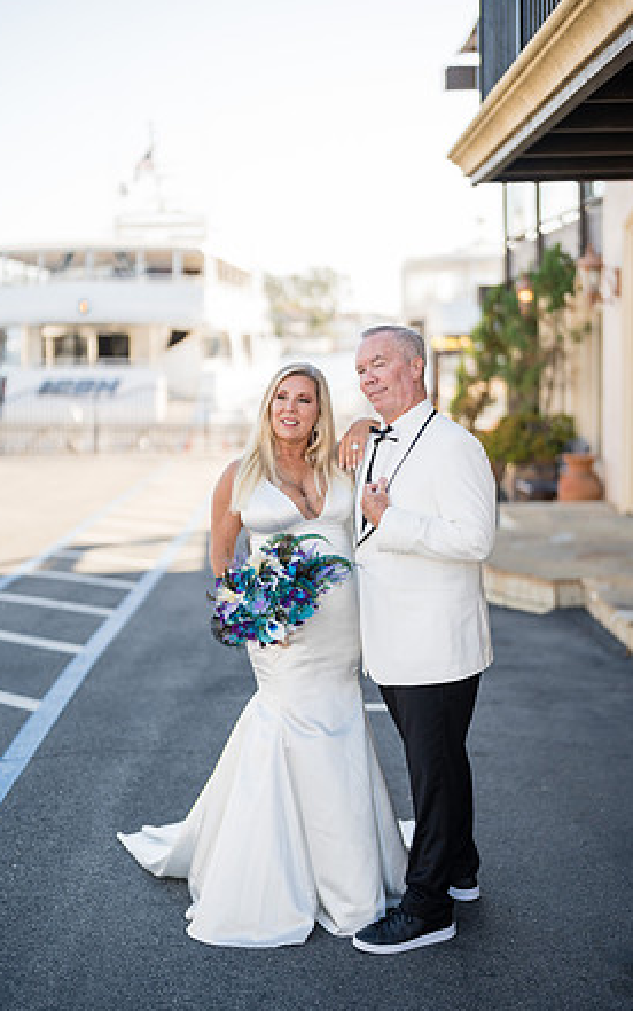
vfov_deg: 38.9
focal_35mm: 52
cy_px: 502
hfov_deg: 24.9
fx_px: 1434
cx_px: 328
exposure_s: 1/2000
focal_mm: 50
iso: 125
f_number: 1.2
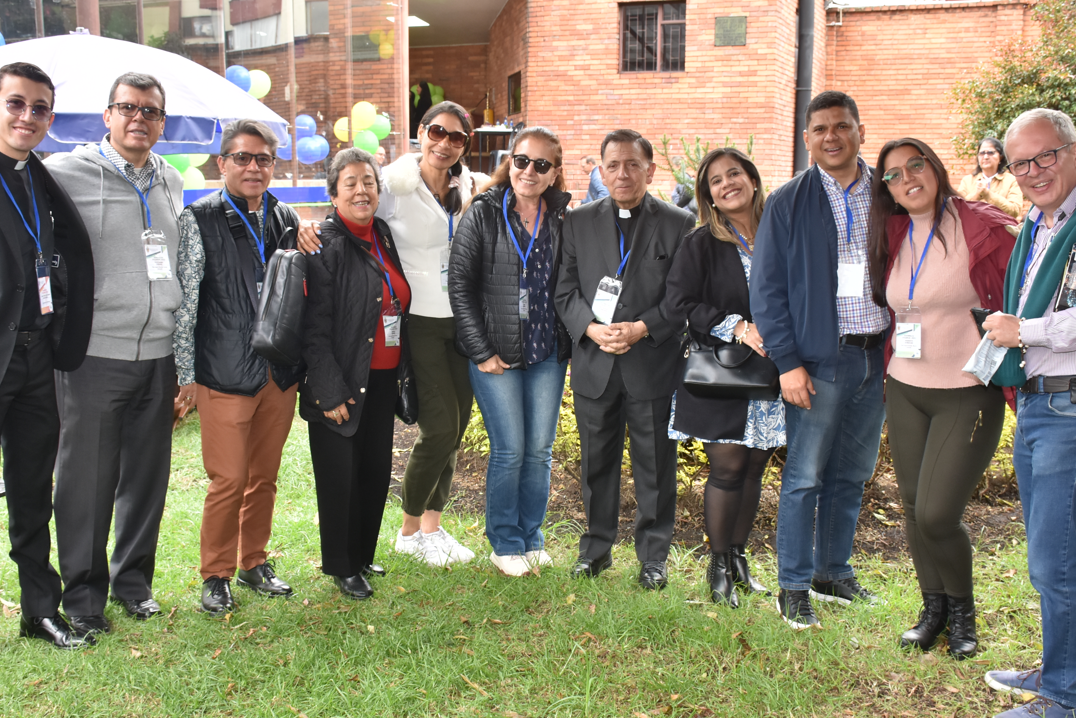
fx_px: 1256
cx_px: 536
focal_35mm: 42
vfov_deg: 31.9
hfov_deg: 46.4
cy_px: 366
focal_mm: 22
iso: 400
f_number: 7.1
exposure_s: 1/60
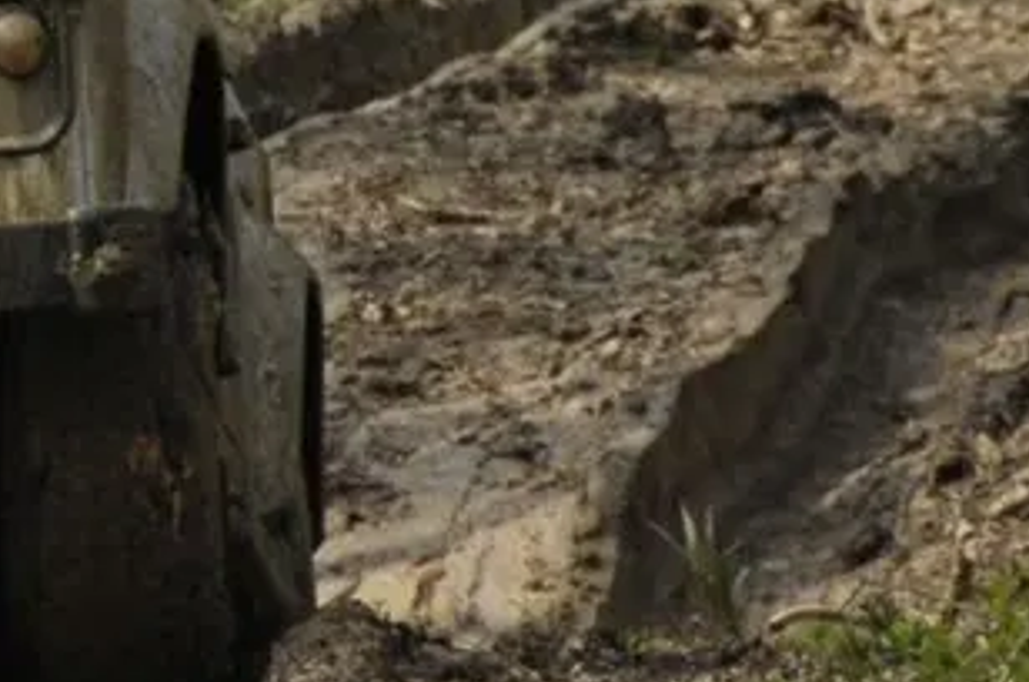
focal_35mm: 1170
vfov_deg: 1.2
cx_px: -187
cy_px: -62
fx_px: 33373
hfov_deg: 1.8
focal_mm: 200
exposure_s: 1/320
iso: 250
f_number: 5.6
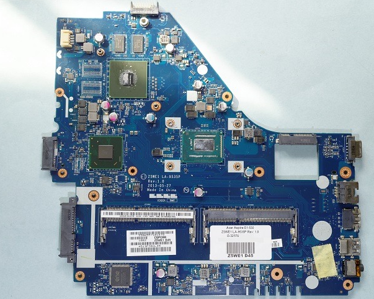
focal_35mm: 42
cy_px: 152
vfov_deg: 35.7
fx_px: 465
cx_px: 195
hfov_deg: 43.8
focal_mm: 24
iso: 100
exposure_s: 1/8
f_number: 8
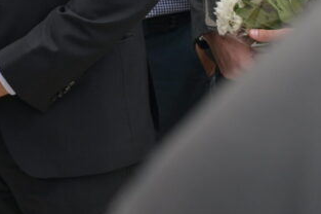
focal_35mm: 165
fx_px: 1470
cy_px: -178
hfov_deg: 12.4
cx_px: 23
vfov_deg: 8.0
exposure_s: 1/400
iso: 360
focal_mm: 43
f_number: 4.5
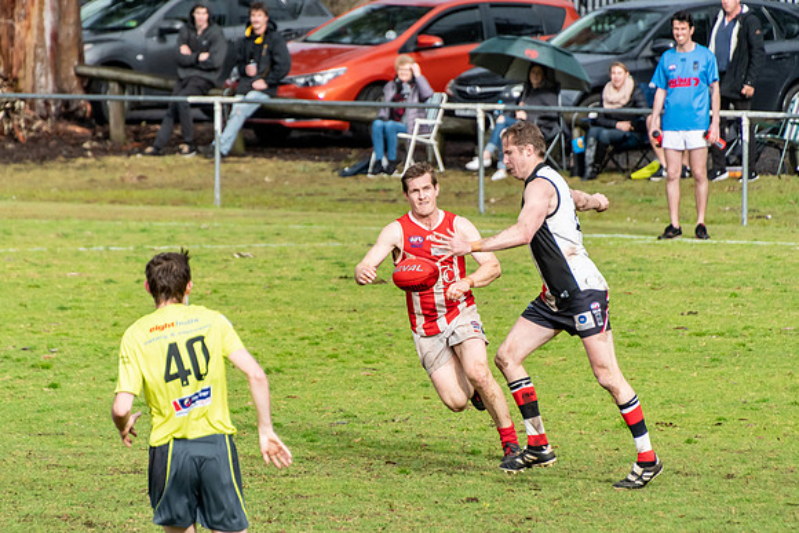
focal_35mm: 555
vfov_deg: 2.5
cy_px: 266
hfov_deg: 3.7
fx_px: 12320
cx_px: 400
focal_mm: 370
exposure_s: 1/1600
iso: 800
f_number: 6.3
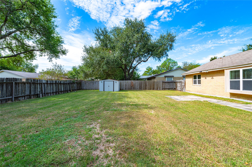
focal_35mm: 15
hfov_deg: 100.4
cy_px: 84
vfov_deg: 77.2
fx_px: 105
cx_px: 126
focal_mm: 15
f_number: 11
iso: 125
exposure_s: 1/125
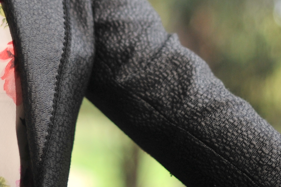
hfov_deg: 11.9
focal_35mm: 173
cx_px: 125
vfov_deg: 7.9
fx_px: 1349
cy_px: -33
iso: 500
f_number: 1.4
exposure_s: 1/3200
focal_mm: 50
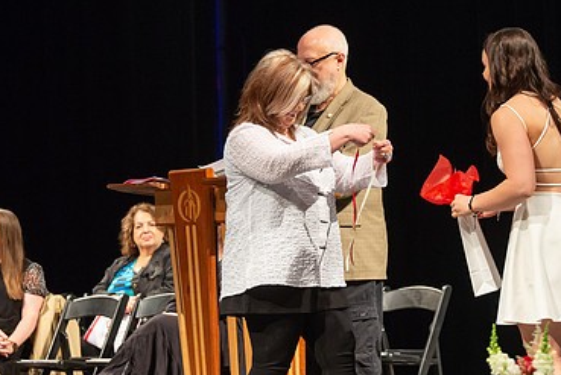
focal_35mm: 209
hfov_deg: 9.8
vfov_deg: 6.6
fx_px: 3261
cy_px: 191
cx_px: 299
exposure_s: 1/100
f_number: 4
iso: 1600
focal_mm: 105
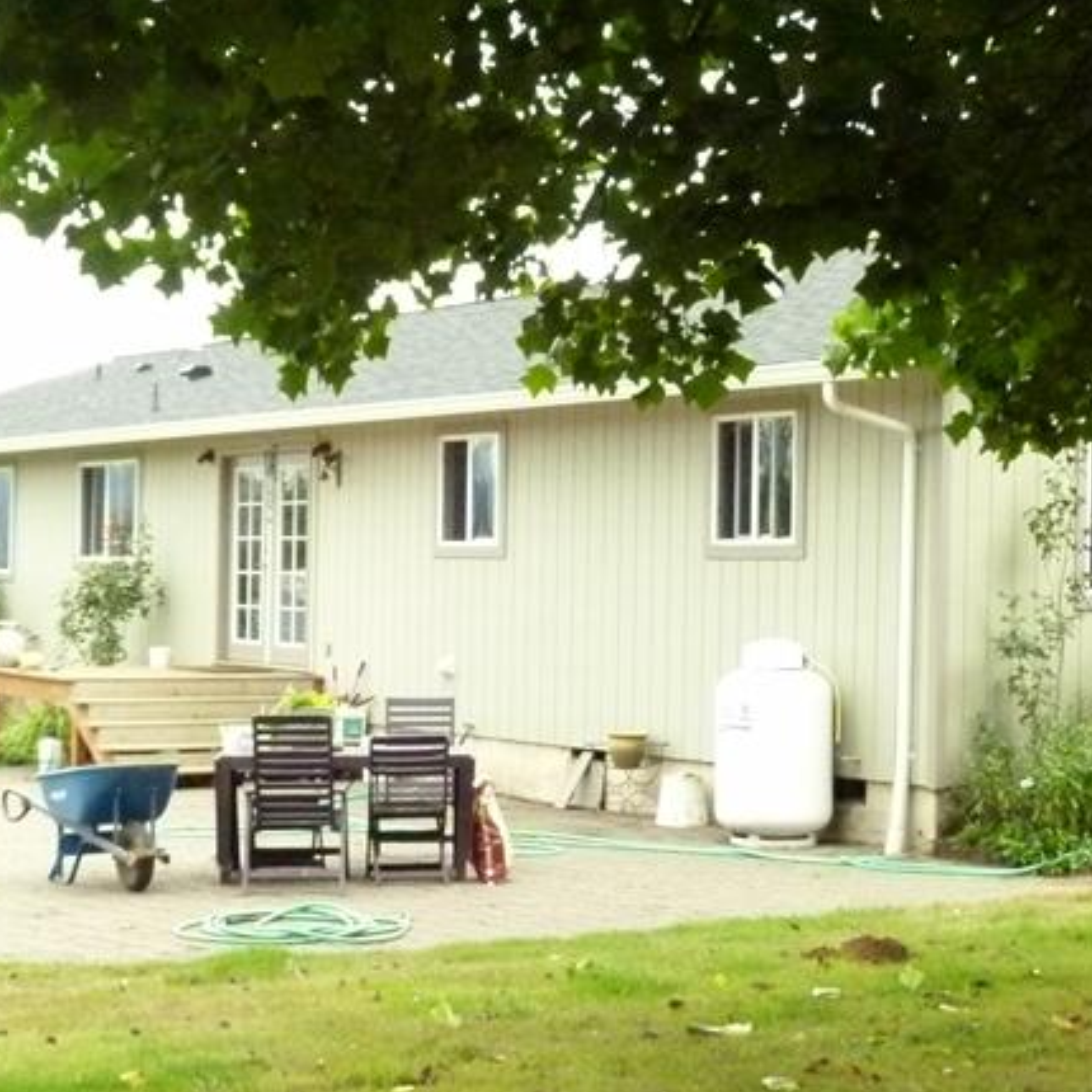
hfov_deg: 25.0
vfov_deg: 25.0
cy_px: 615
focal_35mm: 69
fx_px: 2463
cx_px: 495
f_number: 3.2
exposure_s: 1/1600
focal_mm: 7.6
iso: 800
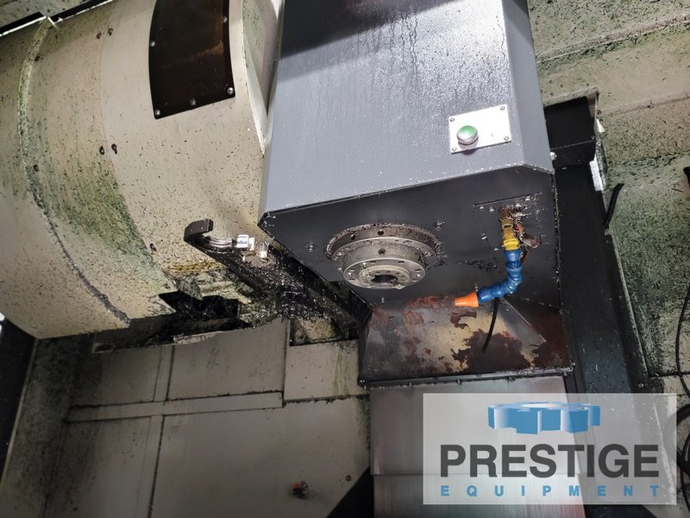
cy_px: 259
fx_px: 498
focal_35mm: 25
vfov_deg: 54.9
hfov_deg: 69.4
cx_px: 345
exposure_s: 1/40
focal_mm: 7
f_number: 1.8
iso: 400
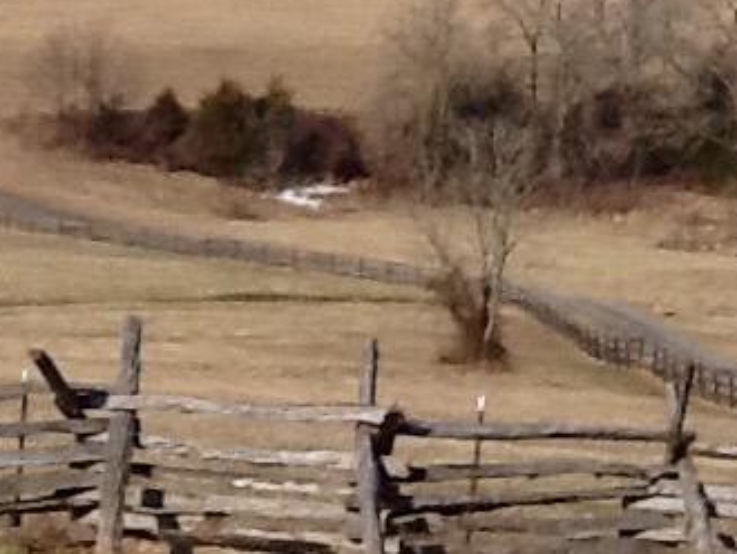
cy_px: -34
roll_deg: -1.5
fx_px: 2727
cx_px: -87
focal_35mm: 128
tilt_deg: +0.4
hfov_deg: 15.0
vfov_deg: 11.5
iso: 40
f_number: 2.4
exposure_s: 1/1337
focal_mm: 2.03
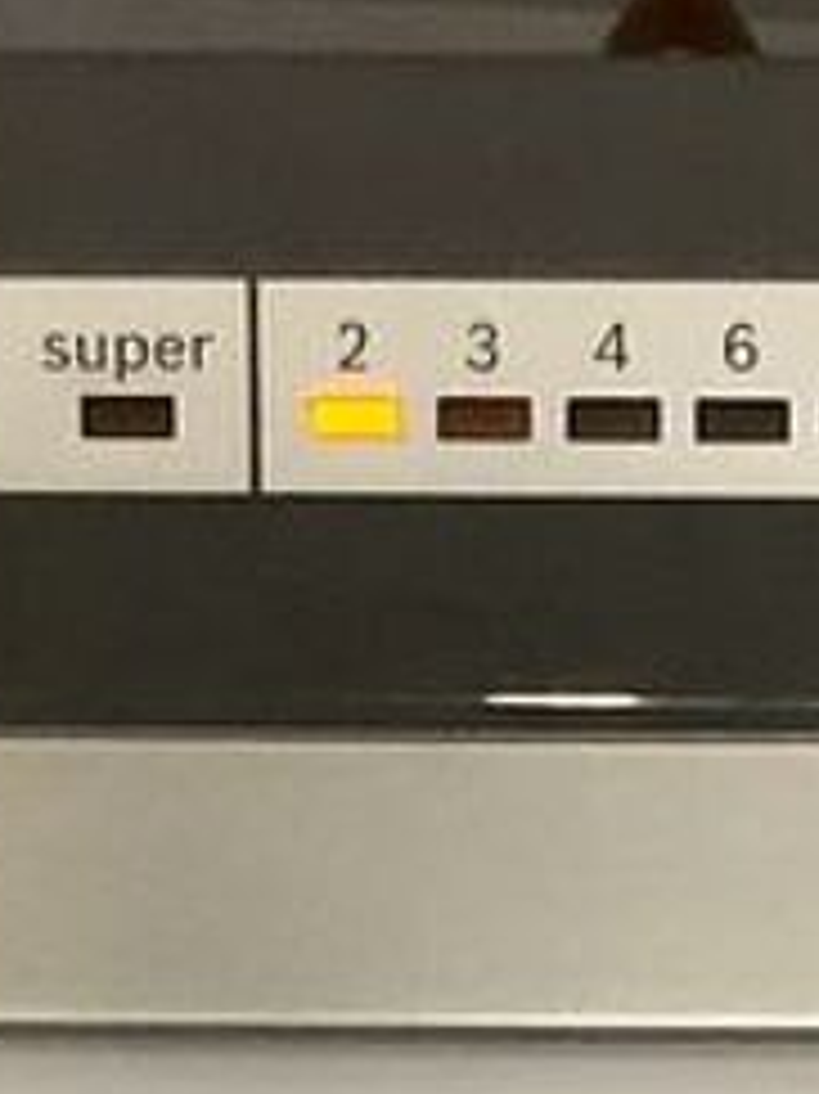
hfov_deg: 8.7
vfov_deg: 10.0
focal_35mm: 170
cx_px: 814
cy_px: 2749
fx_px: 5368
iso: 320
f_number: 2.4
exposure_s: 1/50
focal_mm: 3.3
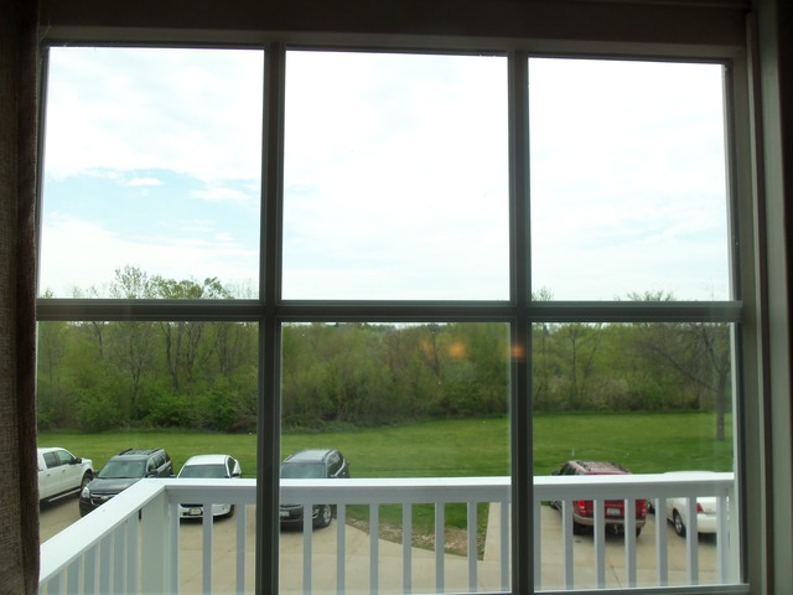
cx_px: 396
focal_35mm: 29
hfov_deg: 61.7
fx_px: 664
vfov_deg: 48.2
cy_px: 298
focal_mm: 5.2
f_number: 3.4
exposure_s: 1/500
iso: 80
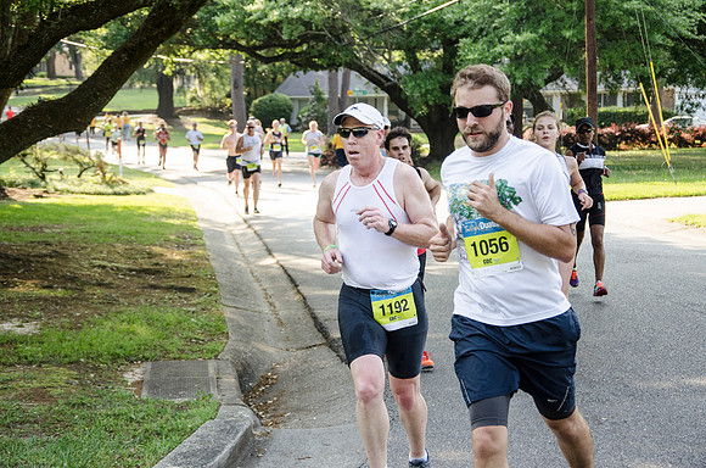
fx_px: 1526
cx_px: 353
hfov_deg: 26.0
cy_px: 234
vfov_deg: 17.4
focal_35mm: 78
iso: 800
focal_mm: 52
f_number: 5
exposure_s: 1/640
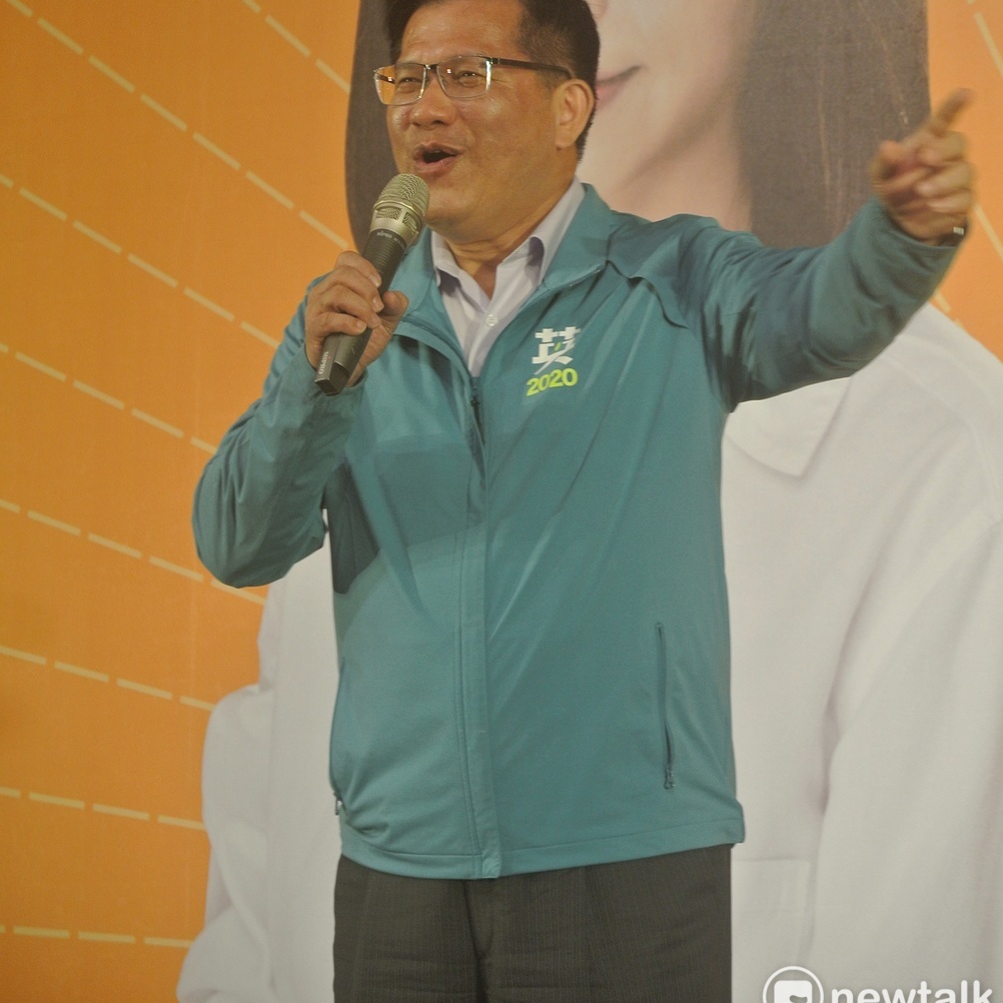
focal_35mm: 163
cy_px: 286
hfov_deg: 10.7
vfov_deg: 10.7
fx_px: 5343
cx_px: 502
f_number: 4
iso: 320
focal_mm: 47.5
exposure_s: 1/60
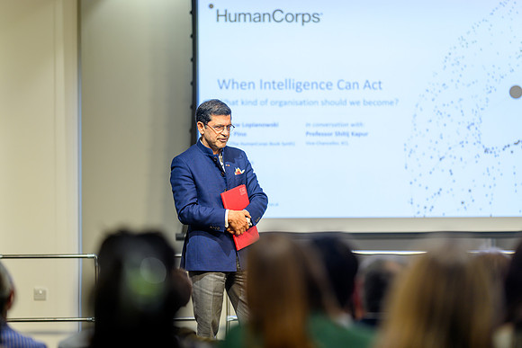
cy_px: 174
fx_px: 1975
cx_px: 261
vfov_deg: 10.1
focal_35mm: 136
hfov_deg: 15.1
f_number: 1.8
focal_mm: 135
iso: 72
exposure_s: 1/125
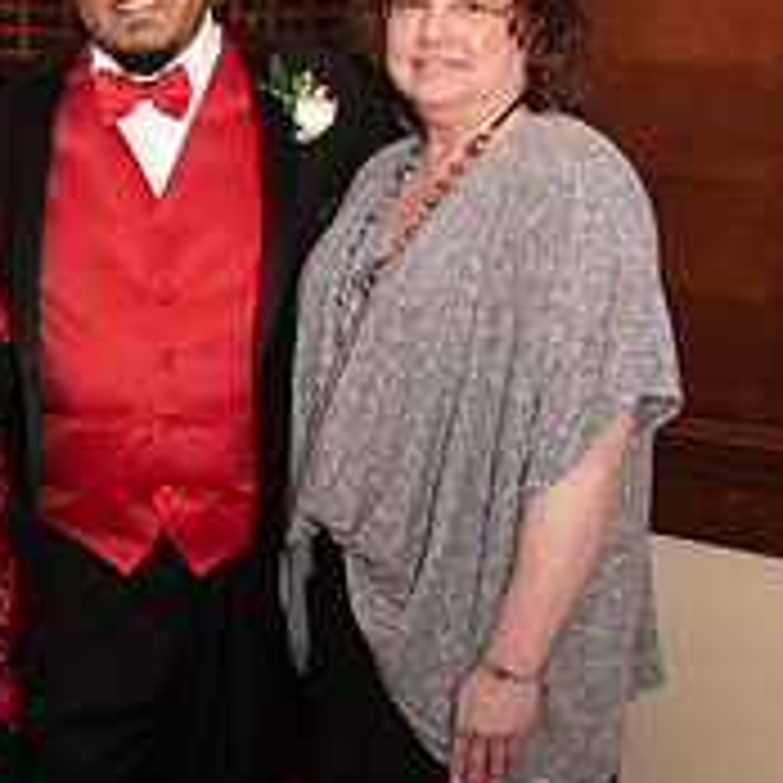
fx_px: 1740
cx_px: 144
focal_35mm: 68
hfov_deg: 24.9
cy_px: 418
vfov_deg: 25.4
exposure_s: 1/200
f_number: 4
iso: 800
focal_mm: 31
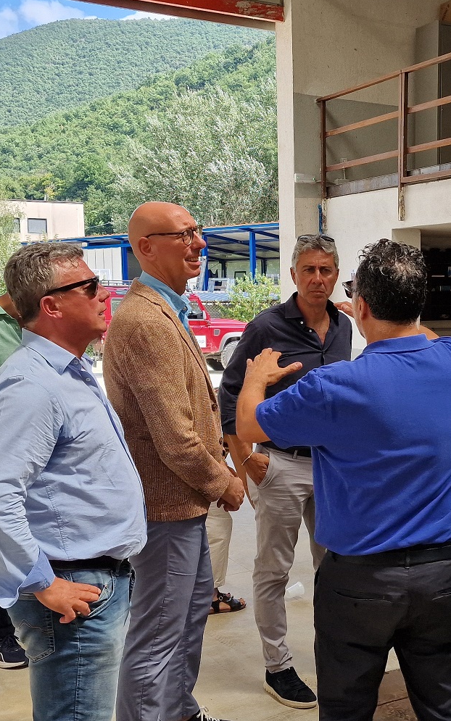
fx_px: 963
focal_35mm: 49
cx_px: 362
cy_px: 395
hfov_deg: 25.9
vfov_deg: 41.0
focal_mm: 6.4
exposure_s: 1/317
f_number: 1.8
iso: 50
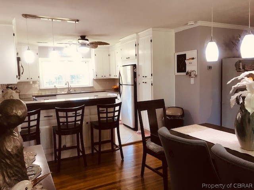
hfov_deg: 63.4
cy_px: 95
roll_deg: +1.0
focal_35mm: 28
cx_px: 127
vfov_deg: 49.7
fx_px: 205
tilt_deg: -3.9
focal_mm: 3.99
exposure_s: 1/30
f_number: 1.8
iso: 40
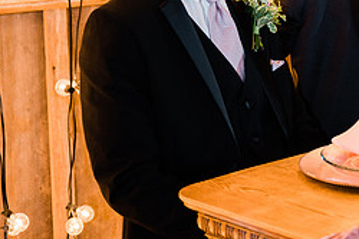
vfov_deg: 12.4
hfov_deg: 18.5
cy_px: 22
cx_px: 319
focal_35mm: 109
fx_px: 1086
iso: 800
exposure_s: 1/200
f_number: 2.8
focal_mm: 47
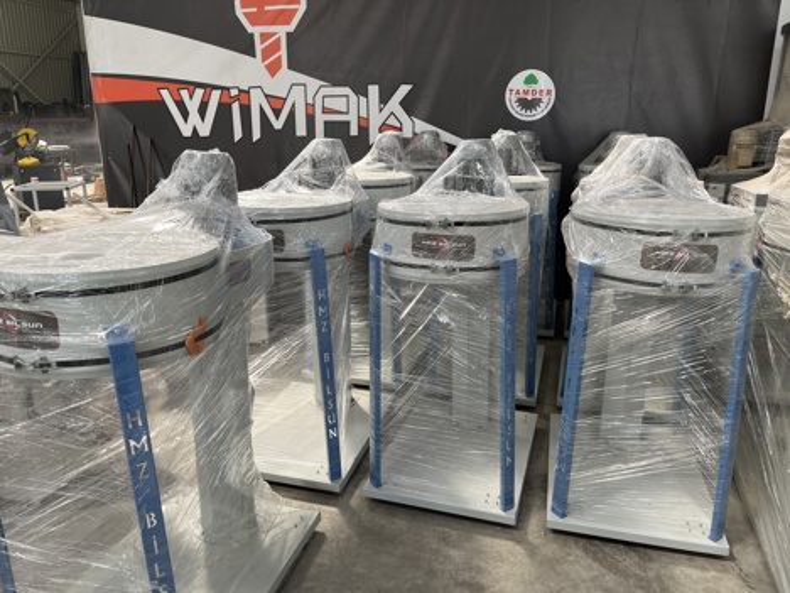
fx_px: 593
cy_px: 296
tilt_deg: -15.6
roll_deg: +0.3
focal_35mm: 26
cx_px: 395
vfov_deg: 53.1
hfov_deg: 67.3
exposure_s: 1/134
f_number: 1.6
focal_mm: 5.1
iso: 32
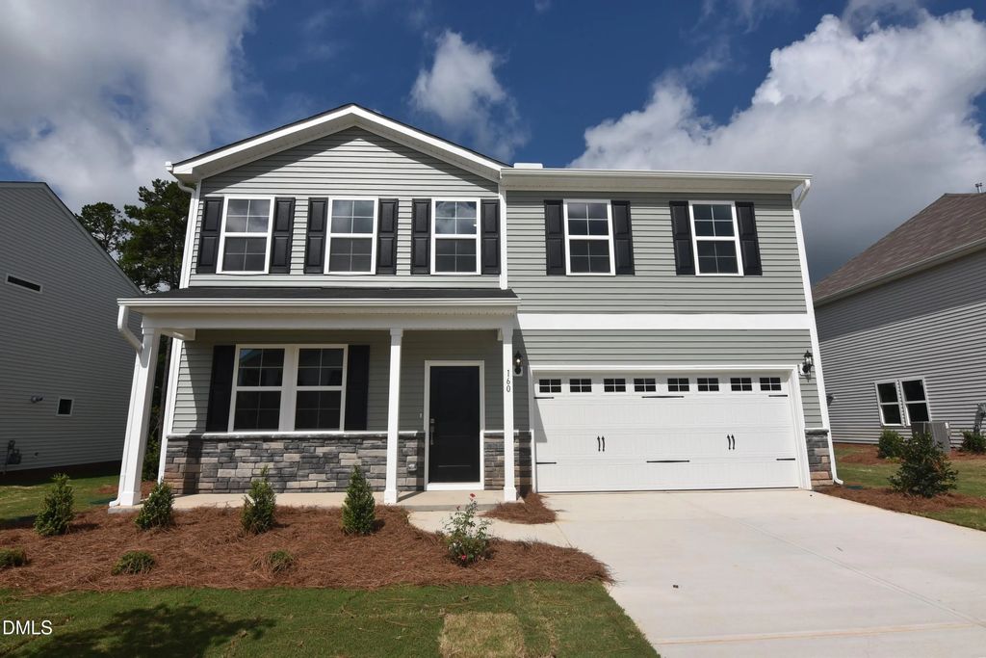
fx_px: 452
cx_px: 493
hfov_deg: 95.0
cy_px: 329
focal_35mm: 16
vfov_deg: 72.1
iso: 100
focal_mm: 11
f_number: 11
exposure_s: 1/500
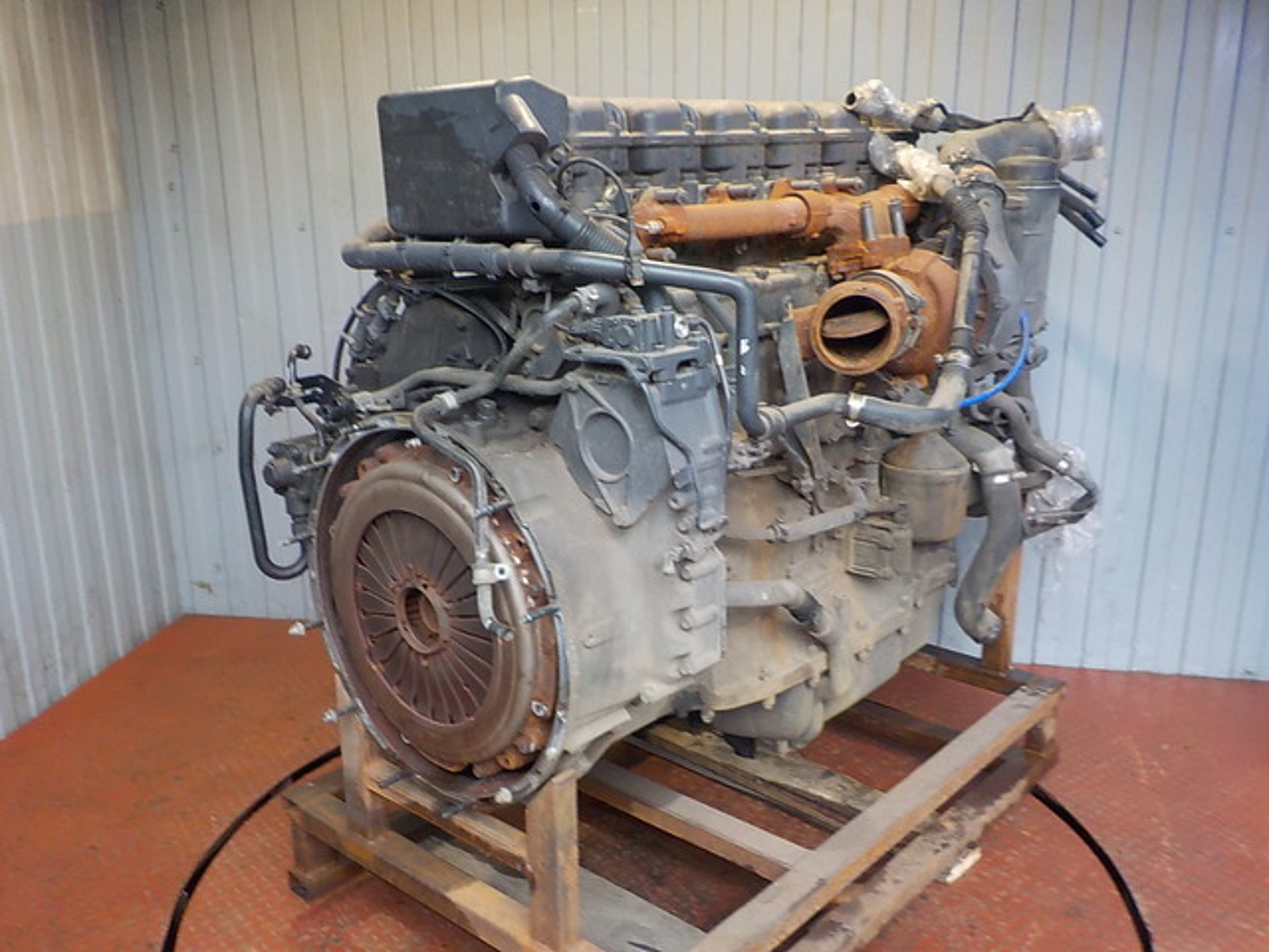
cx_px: 634
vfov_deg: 46.8
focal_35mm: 30
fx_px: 1100
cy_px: 476
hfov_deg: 60.0
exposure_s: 1/30
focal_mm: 4.1
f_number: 3.3
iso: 250
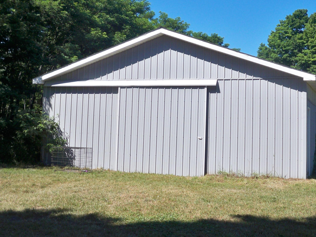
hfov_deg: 36.7
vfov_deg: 27.9
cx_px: 193
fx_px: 475
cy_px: 82
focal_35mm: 52
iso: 80
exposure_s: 1/160
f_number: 8.7
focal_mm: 6.3
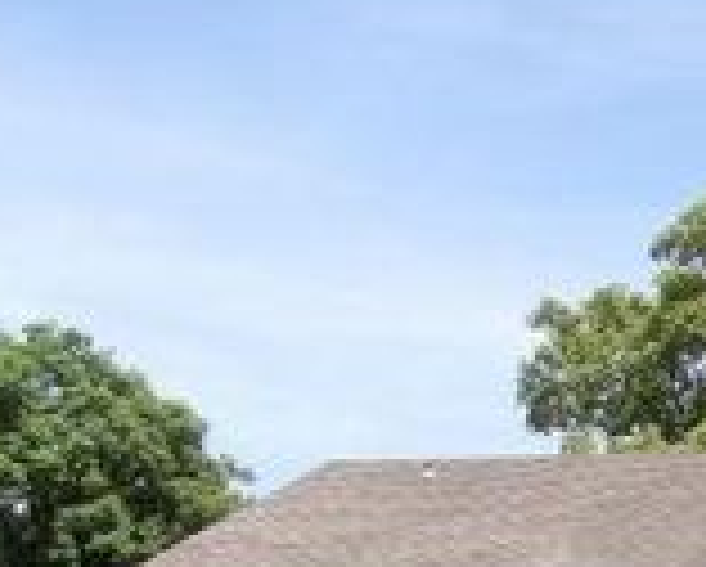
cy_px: 794
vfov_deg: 12.3
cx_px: 1039
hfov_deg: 14.8
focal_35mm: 121
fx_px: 2531
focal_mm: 7
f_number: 3.7
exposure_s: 1/483
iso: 100
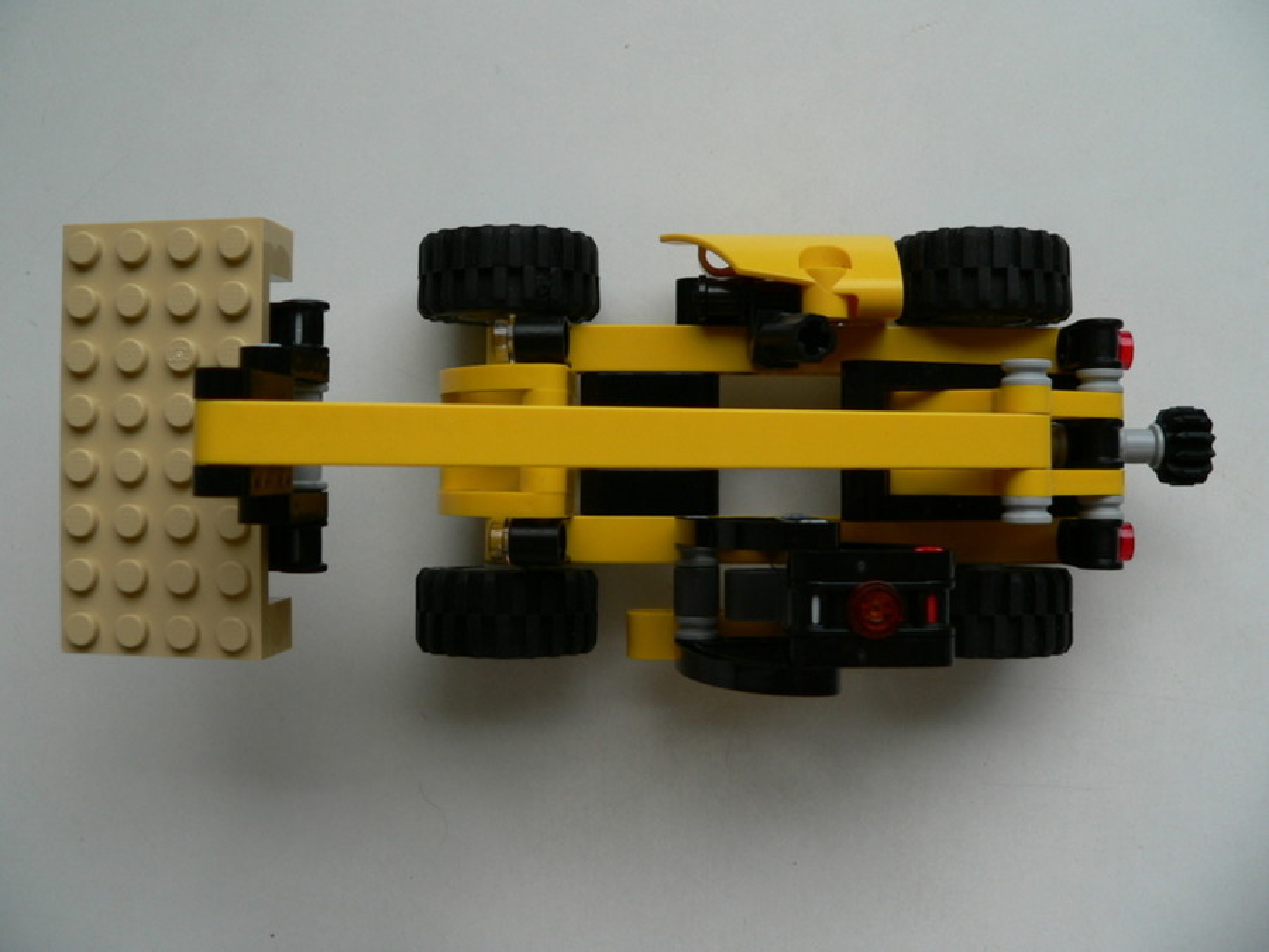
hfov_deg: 51.4
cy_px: 476
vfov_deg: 39.7
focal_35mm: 36
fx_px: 1320
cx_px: 634
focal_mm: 6
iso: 80
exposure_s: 1/200
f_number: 3.3
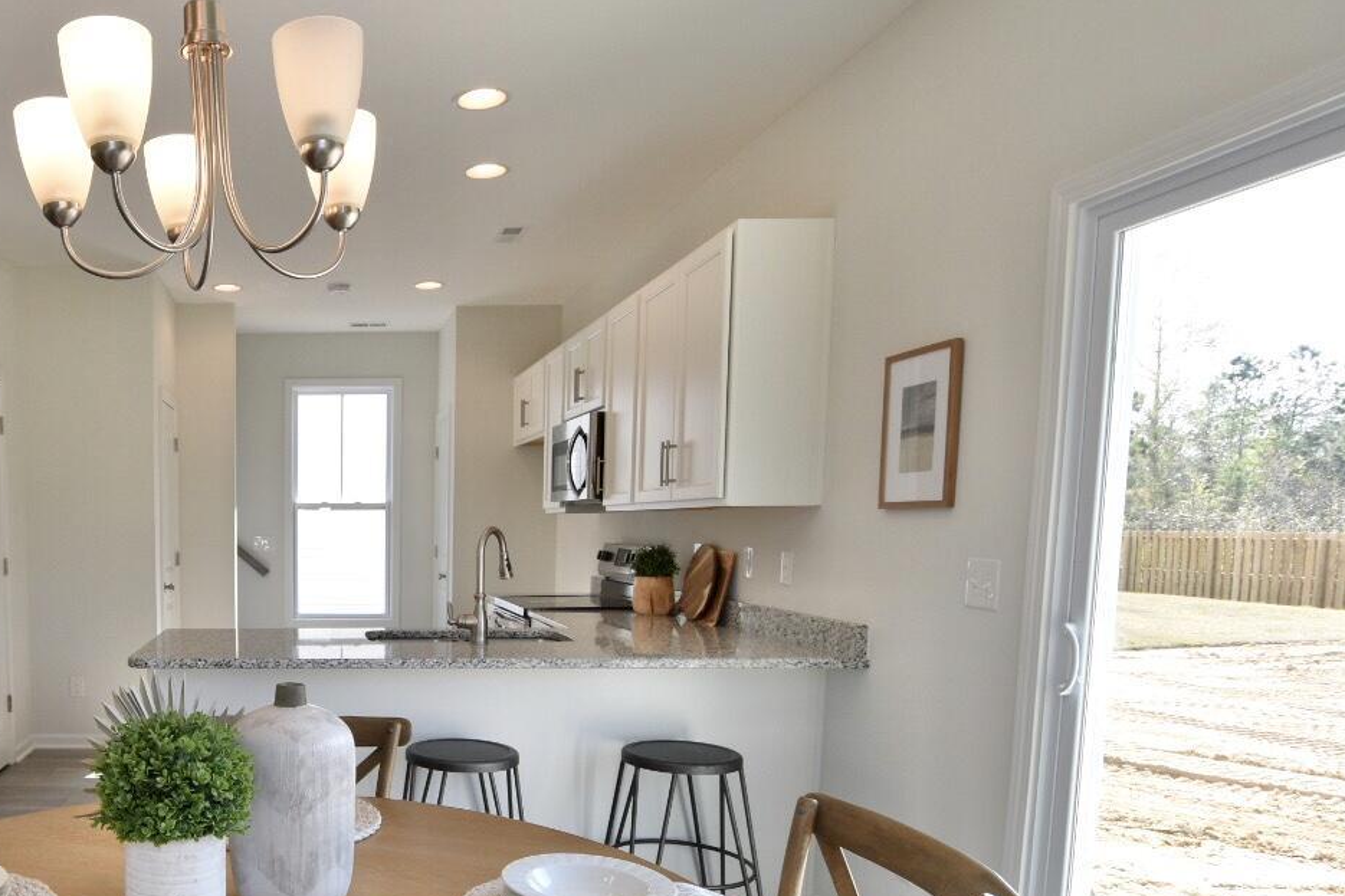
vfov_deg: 48.5
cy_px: 611
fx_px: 971
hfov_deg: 63.4
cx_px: 269
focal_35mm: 26
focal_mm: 10
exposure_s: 1/125
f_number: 5.6
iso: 280
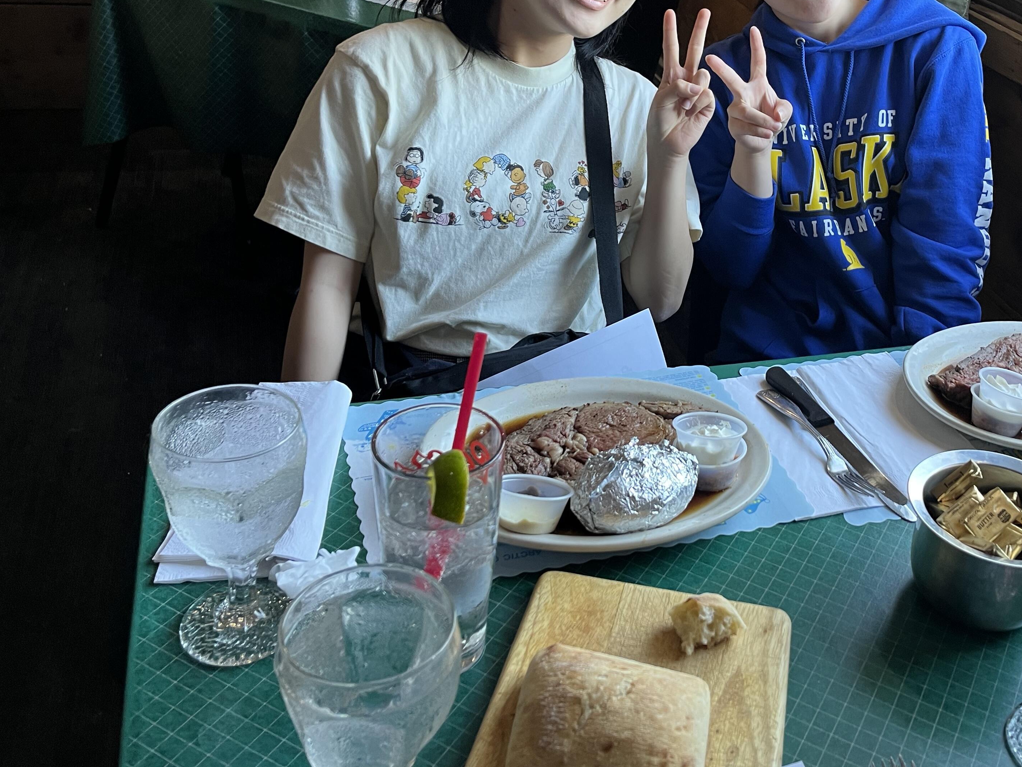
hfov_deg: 49.0
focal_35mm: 37
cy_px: 277
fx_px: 1092
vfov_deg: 38.4
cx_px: 709
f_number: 1.6
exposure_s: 1/60
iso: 160
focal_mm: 5.1
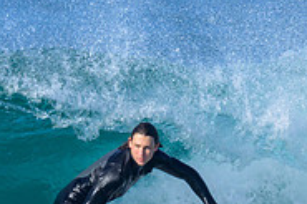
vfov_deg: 0.4
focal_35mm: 3455
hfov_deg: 0.6
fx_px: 29437
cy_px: 276
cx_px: -53
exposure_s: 1/2000
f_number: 6.3
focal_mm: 800
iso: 450
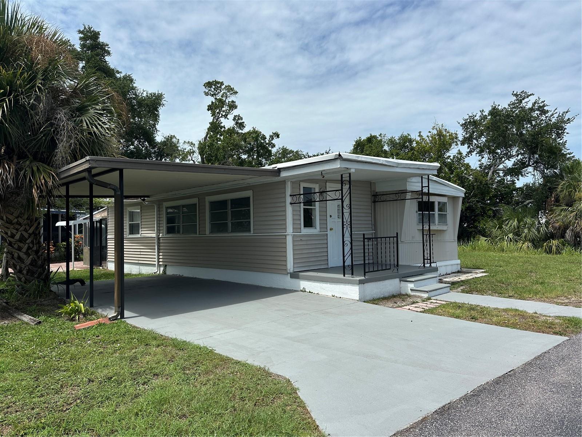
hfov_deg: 71.6
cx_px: 291
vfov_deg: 56.8
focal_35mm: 24
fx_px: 404
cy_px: 218
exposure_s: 1/6623
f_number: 1.78
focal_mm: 6.86
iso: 80
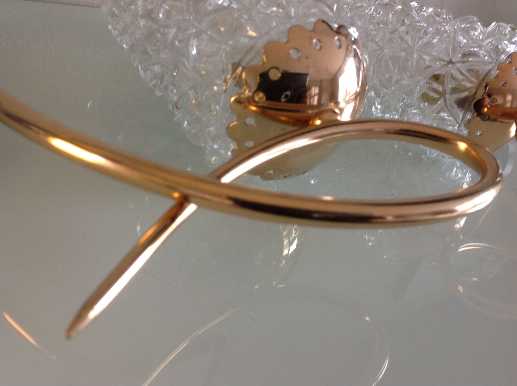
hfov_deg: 52.7
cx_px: 258
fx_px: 522
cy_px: 193
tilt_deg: -31.7
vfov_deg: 40.6
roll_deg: -18.1
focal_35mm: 35
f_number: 2.4
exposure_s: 1/15
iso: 64
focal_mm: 4.28
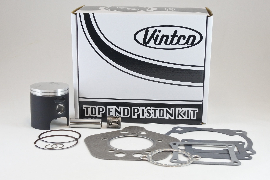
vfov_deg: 26.5
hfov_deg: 38.9
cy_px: 90
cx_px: 135
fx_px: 383
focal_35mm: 51
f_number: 4.5
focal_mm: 18.9
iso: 640
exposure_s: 1/125
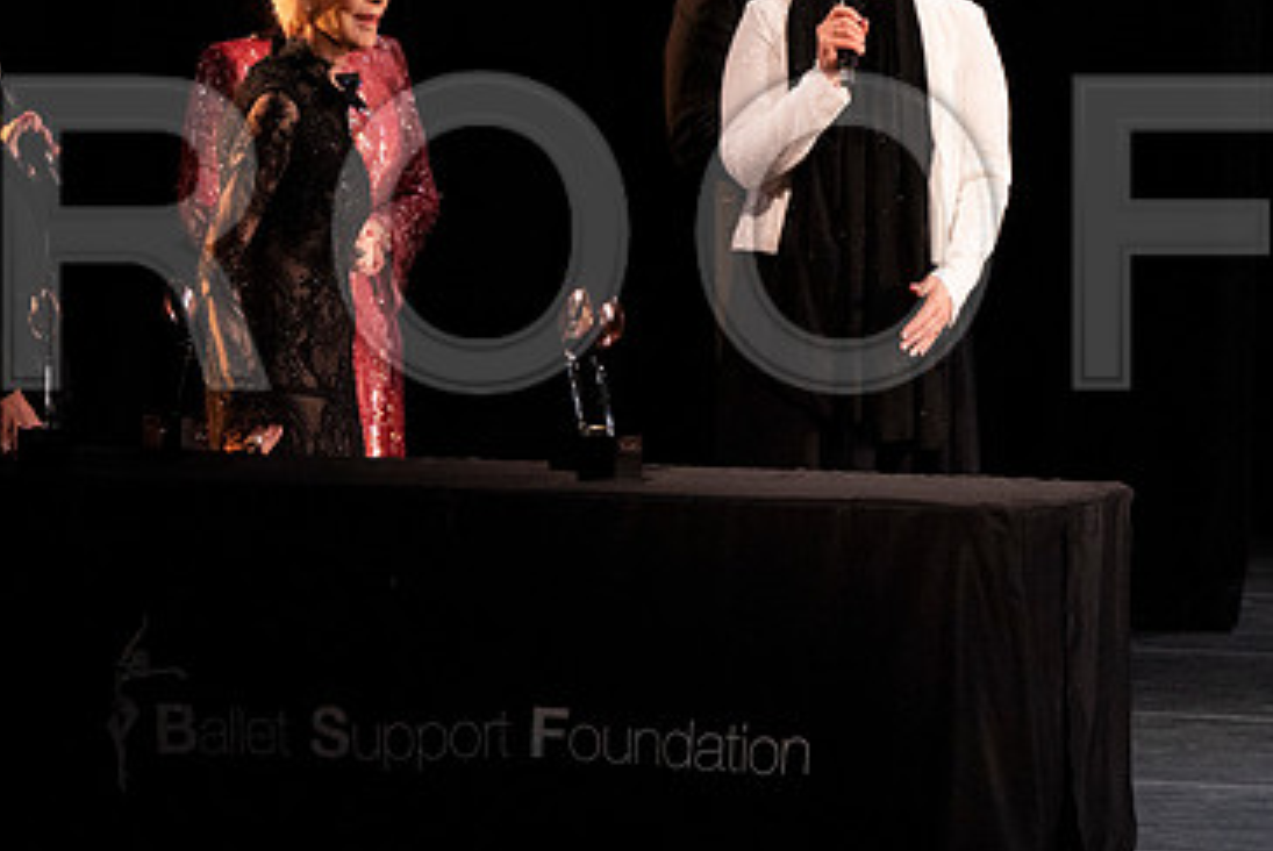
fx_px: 22471
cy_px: 242
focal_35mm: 635
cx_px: 453
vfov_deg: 2.2
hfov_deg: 3.2
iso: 12800
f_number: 7.1
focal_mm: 400
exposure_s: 1/320
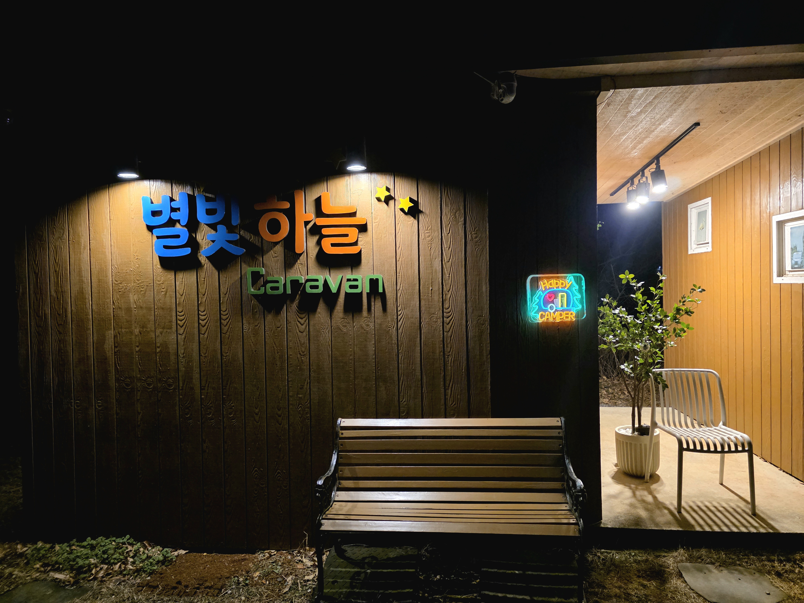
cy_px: 302
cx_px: 402
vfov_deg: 58.9
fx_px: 534
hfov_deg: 73.9
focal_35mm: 23
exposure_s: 1/120
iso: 800
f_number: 1.7
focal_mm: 6.3
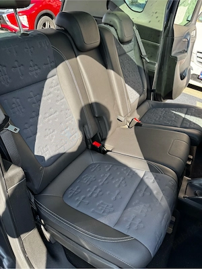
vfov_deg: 71.6
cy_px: 134
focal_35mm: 24
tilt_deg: -36.0
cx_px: 101
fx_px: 187
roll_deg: -4.7
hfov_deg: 56.8
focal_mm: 6.76
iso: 80
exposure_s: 1/370
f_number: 1.78
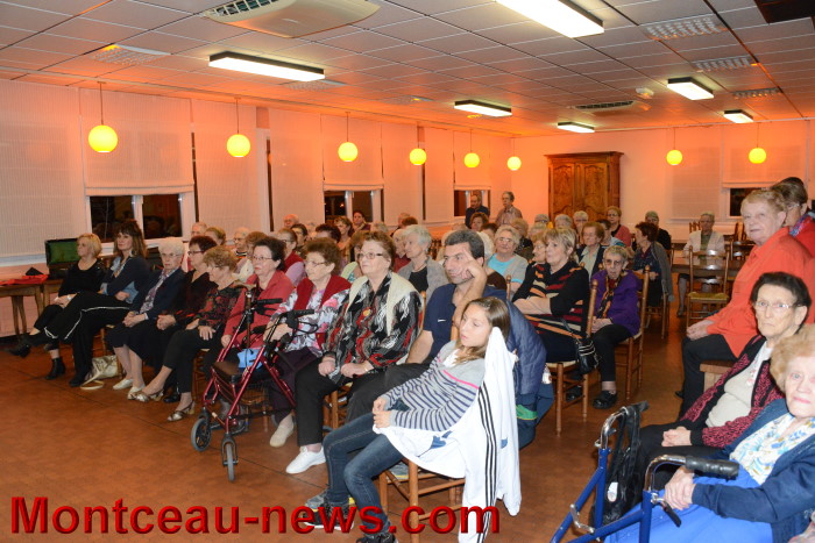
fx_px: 634
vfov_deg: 46.4
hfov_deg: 65.5
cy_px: 272
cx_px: 408
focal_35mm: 28
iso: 6400
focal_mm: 28
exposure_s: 1/60
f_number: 8
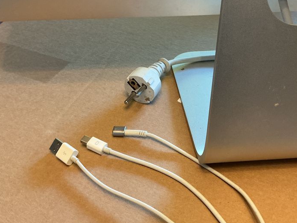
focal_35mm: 42
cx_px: 179
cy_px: 77
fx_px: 360
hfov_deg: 44.5
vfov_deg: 34.1
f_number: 1.8
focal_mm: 3
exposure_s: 1/50
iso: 250
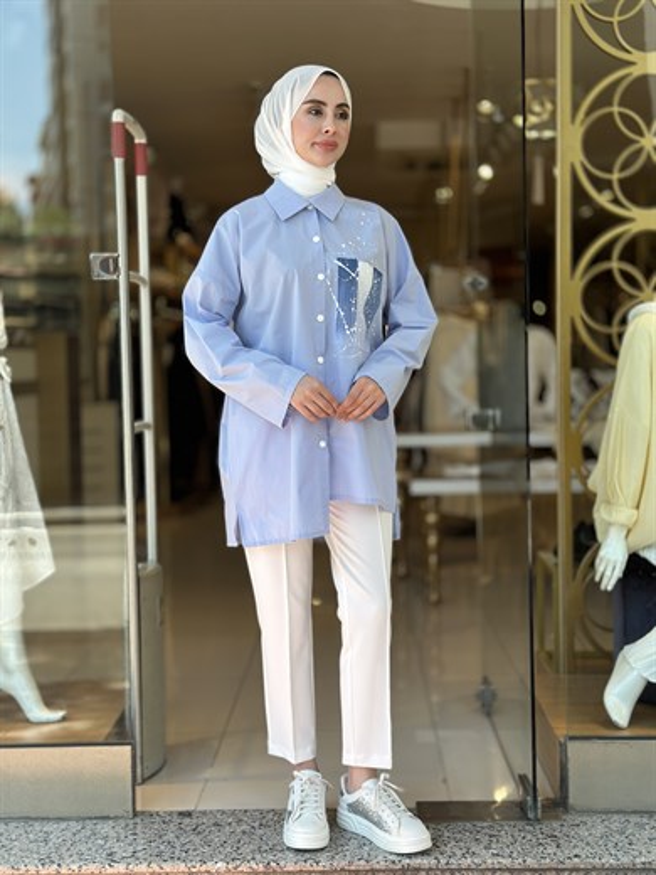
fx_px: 1213
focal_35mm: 48
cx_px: 328
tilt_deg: -2.9
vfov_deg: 39.7
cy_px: 438
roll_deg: -0.4
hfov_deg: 30.3
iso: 80
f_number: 1.78
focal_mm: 6.86
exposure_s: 1/785
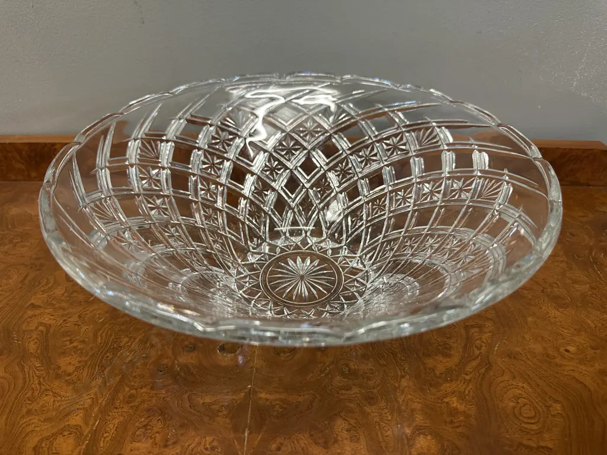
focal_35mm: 24
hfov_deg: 71.6
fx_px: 421
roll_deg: -1.1
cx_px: 304
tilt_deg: -36.1
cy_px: 228
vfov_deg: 56.8
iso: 160
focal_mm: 6.86
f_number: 1.78
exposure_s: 1/50
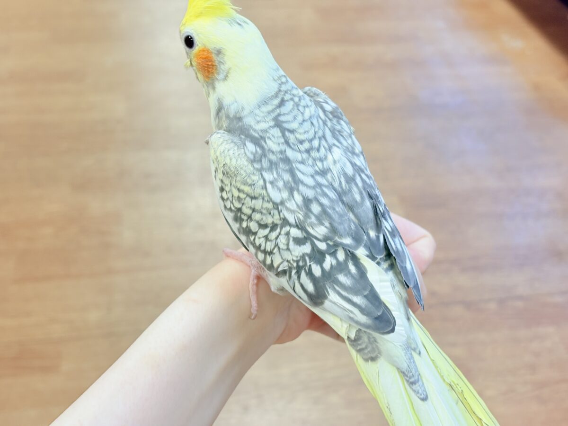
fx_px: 853
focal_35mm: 52
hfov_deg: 36.8
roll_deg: -3.3
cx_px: 284
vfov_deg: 28.0
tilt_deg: -34.5
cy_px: 213
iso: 50
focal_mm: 5.96
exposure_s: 1/100
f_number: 1.6
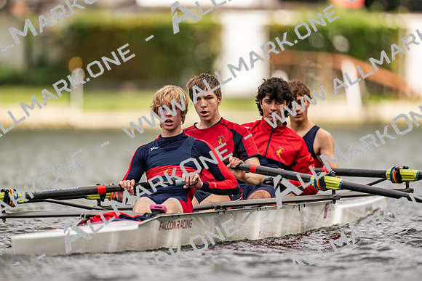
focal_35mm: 600
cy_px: 140
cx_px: 211
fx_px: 7035
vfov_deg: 2.3
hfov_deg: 3.4
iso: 360
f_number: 4
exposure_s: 1/2500
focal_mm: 600
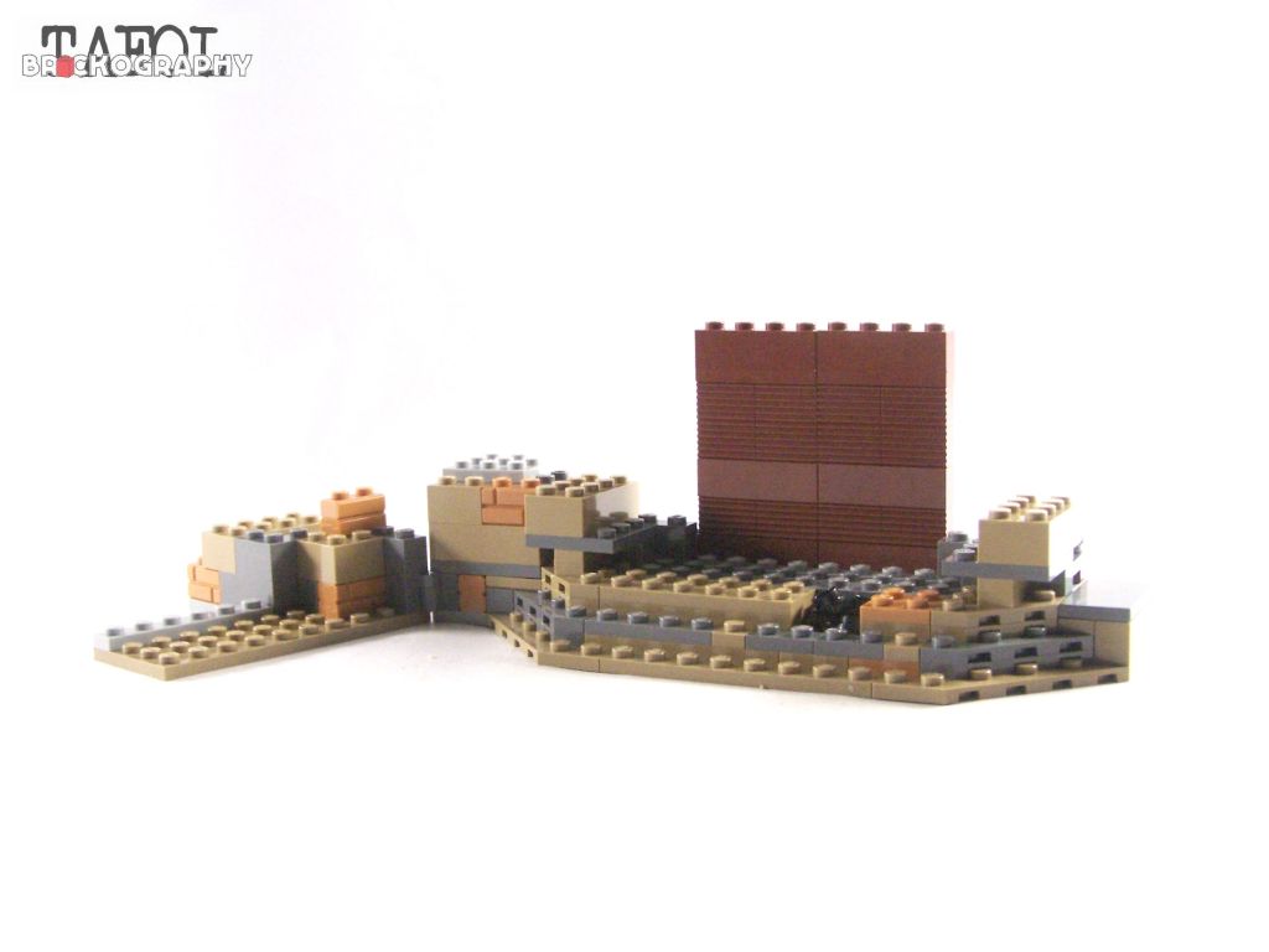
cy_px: 476
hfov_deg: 37.5
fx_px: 1870
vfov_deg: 28.6
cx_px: 634
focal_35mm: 51
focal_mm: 8.5
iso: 400
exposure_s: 1/60
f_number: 4
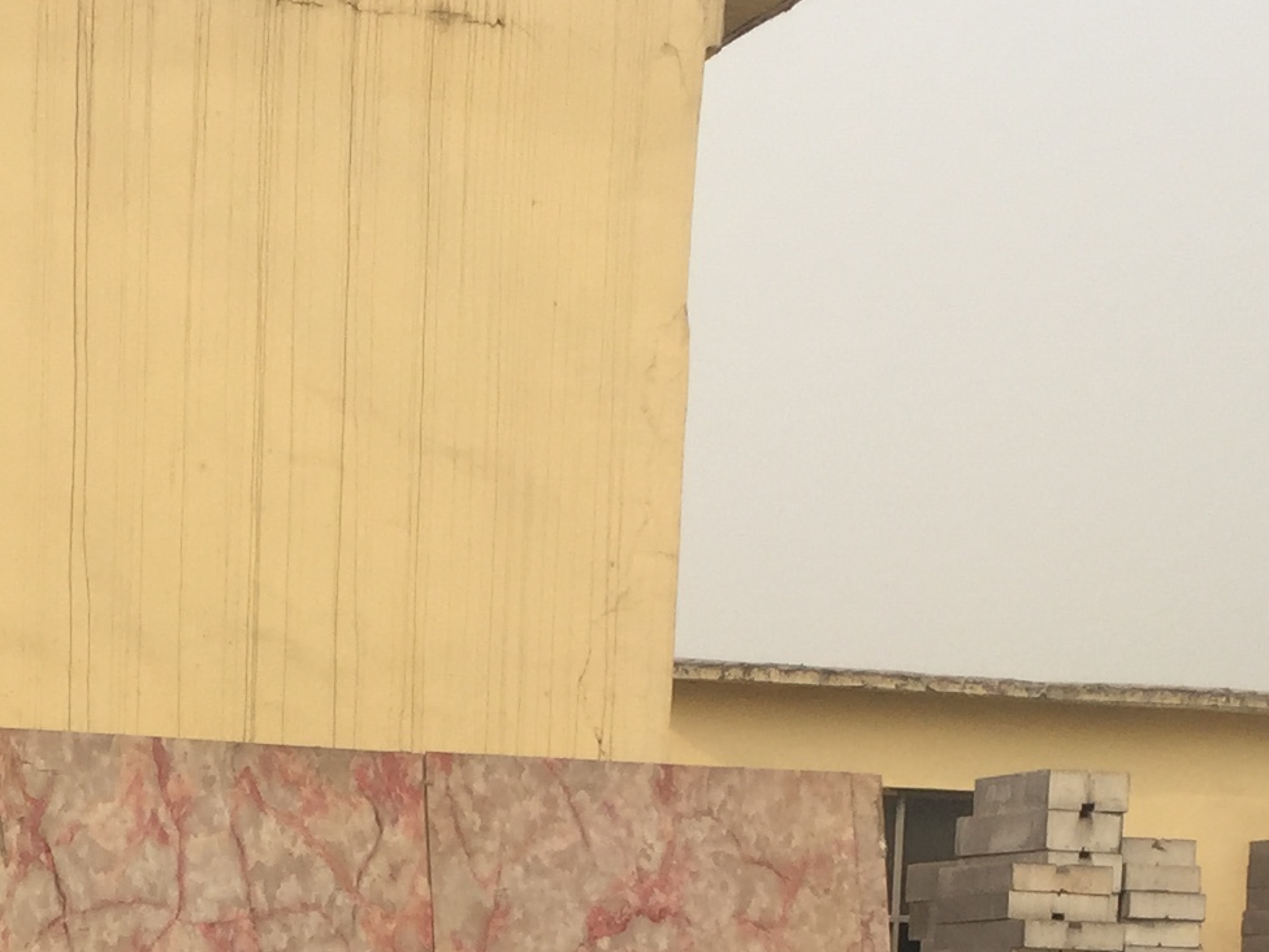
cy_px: 1386
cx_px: 209
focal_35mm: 97
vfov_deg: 14.3
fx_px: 3556
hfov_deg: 20.0
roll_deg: -1.5
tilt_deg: -3.7
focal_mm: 4.15
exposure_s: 1/1014
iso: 32
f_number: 2.2
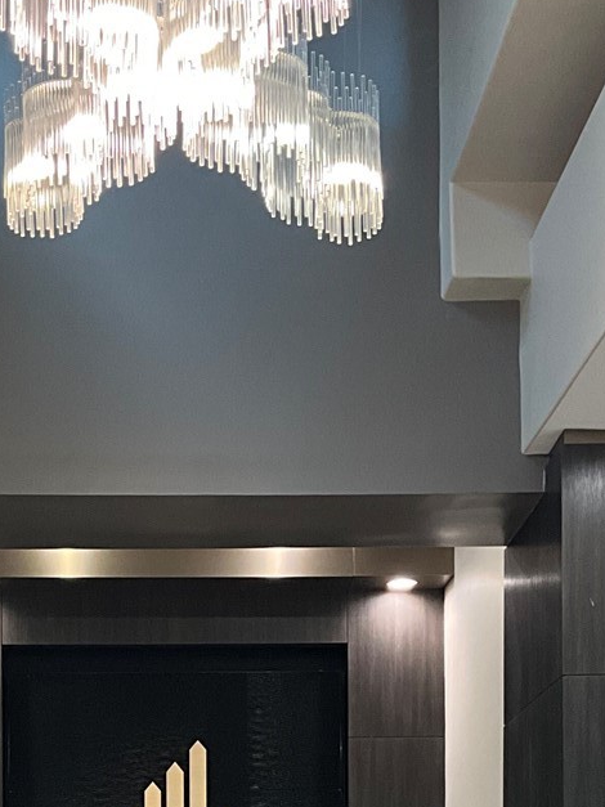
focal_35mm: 74
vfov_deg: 24.1
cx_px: 167
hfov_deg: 19.8
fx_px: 1725
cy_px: 950
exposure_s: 1/60
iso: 100
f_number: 1.8
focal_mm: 3
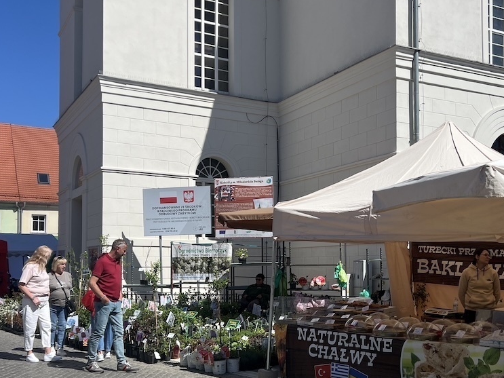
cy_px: 242
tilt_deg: +1.9
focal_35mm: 42
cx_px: 268
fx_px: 611
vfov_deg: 34.1
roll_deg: +1.3
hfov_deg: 44.8
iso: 50
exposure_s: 1/6993
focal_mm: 5.7
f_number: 1.5
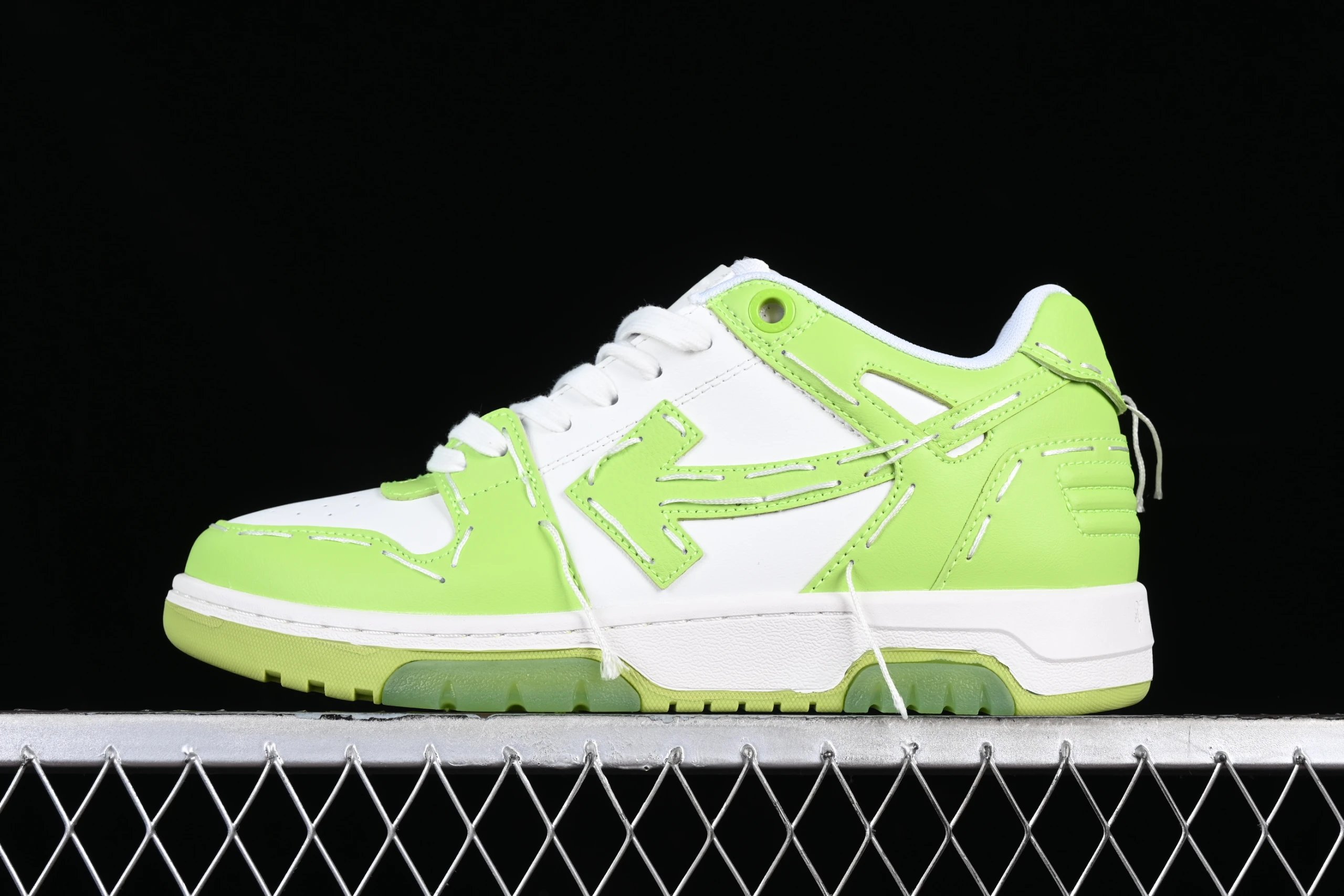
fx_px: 2800
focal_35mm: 75
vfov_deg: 18.2
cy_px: 448
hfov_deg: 27.0
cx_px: 672
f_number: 8
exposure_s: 1/80
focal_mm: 50
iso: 160
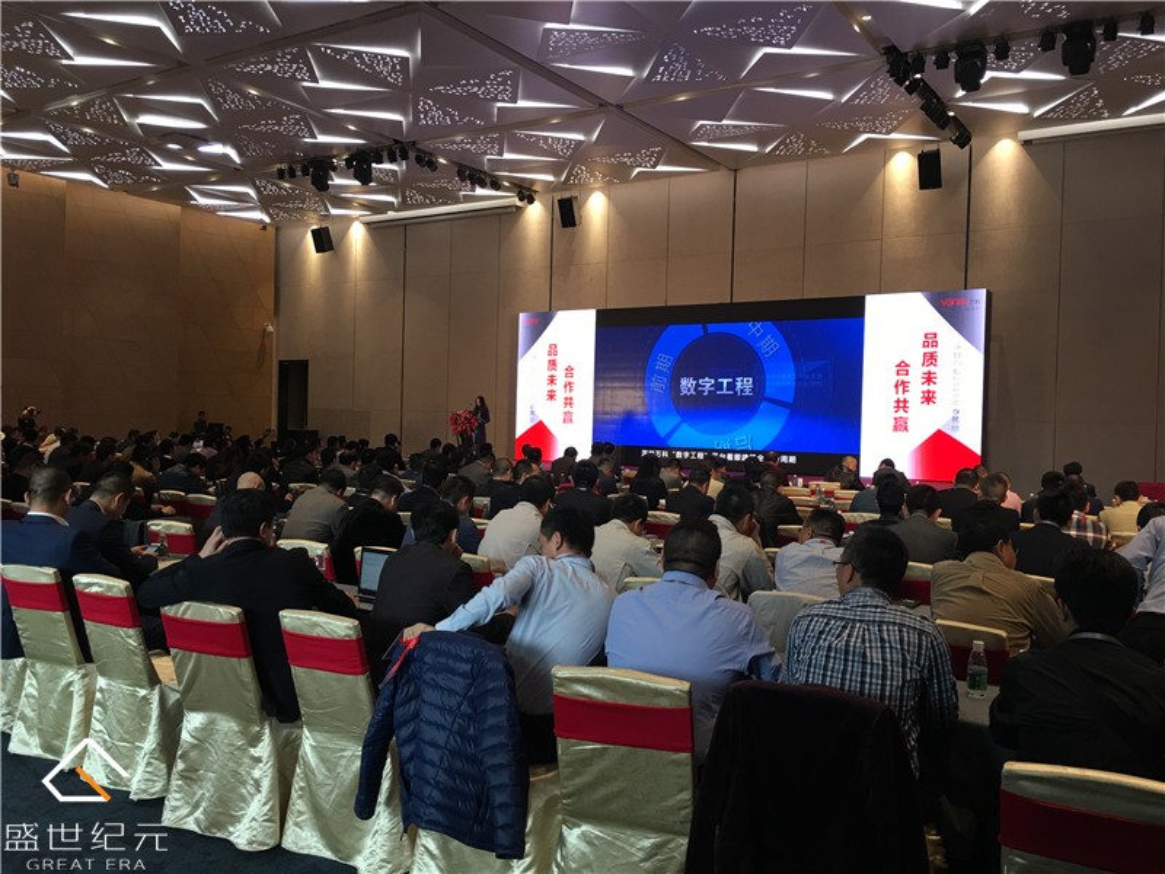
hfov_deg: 61.7
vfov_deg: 48.2
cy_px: 437
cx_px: 582
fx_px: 976
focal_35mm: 29
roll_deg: -1.1
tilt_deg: -0.1
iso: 32
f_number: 2.2
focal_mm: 4.15
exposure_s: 1/17
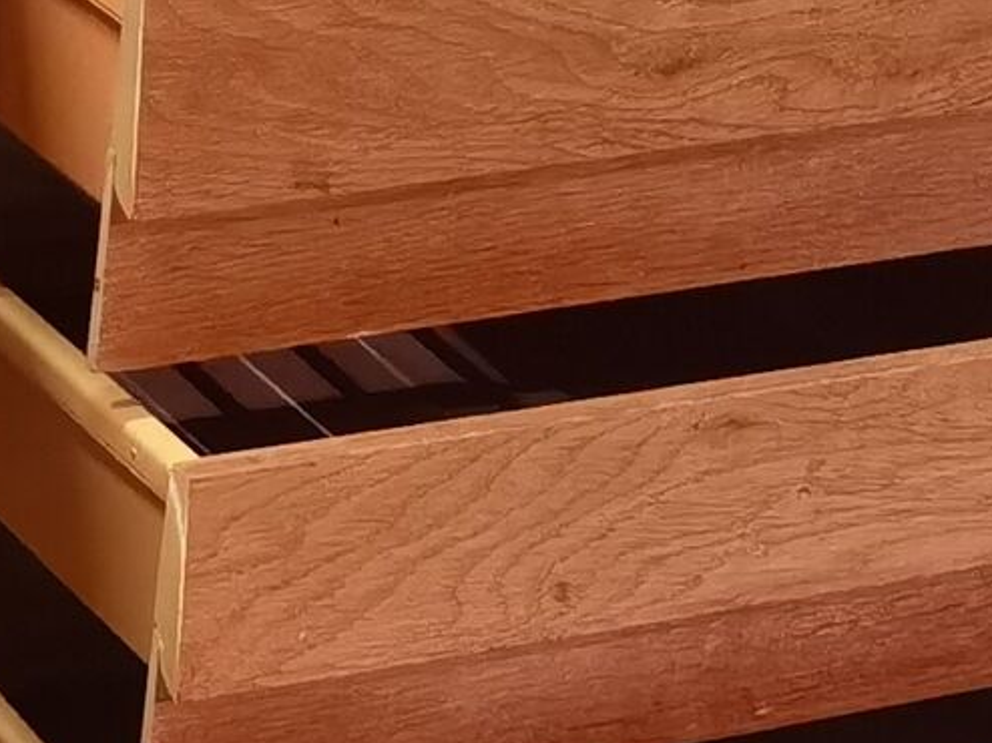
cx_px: -233
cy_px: 536
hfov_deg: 11.9
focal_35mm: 162
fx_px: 4640
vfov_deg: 9.1
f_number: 1.9
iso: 1250
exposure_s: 1/20
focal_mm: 6.71
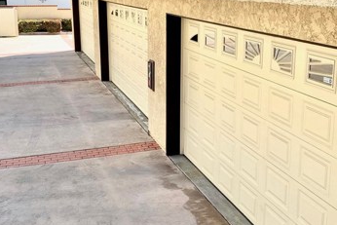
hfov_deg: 39.6
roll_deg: +0.1
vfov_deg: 27.0
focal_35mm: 50
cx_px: 166
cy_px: 104
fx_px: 468
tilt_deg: -13.6
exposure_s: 1/783
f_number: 1.8
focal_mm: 4.25
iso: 25
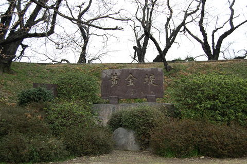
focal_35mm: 39
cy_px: 82
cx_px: 124
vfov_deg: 34.1
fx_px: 267
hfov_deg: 49.6
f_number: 5.6
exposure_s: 1/125
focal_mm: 26
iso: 200
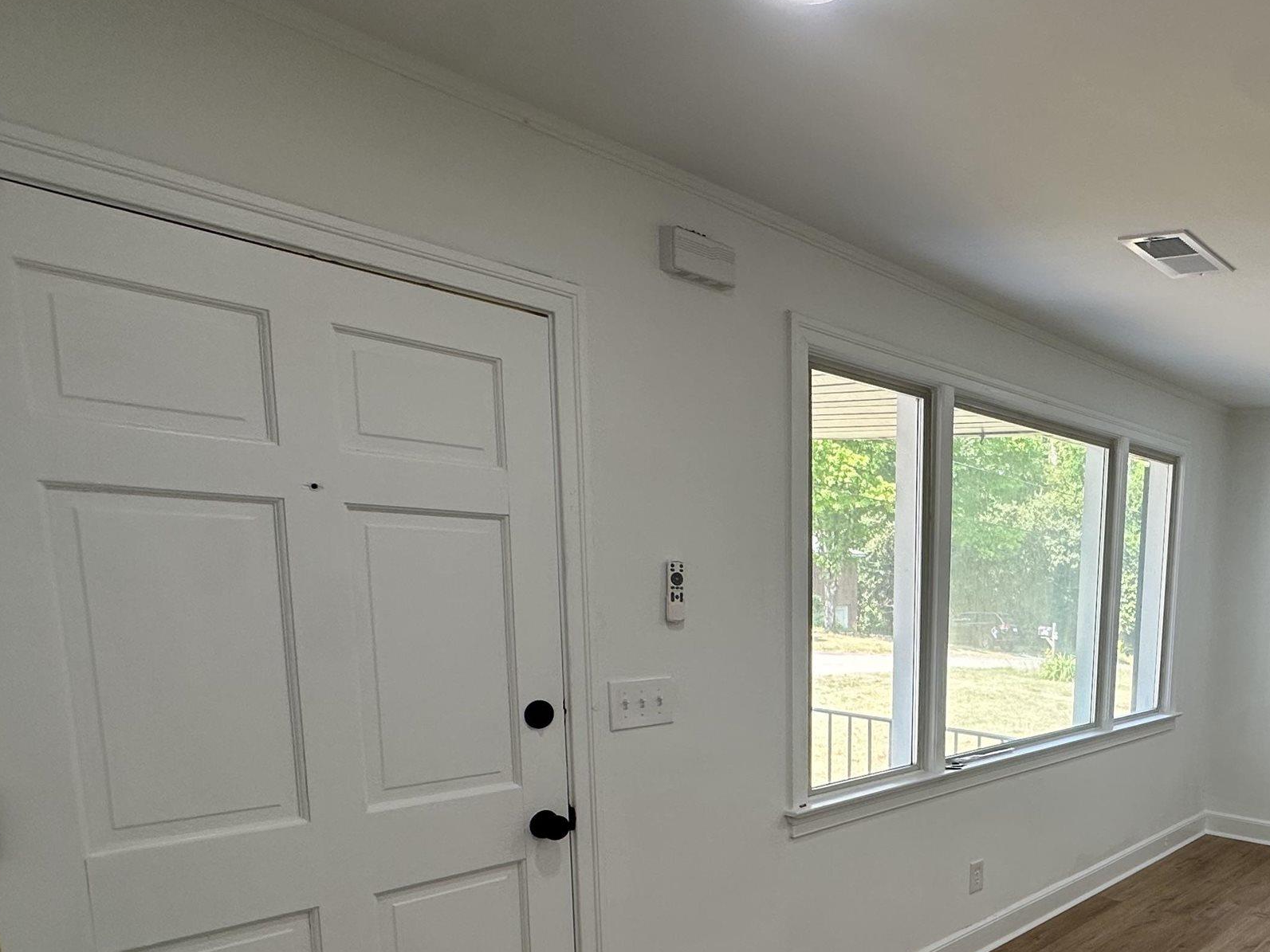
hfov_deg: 56.6
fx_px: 991
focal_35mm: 27
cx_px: 1135
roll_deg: -2.3
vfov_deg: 49.1
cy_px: 730
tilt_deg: -8.6
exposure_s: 1/120
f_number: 2.2
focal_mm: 2.22
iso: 64
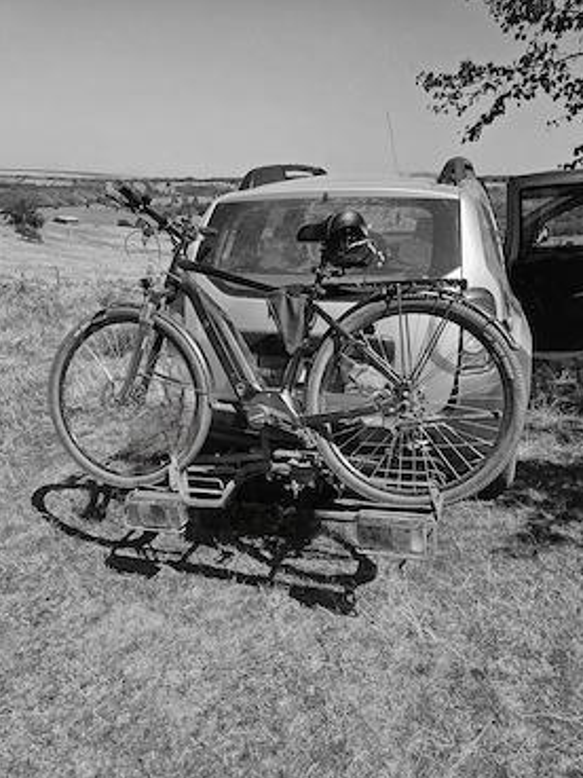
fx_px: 561
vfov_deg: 69.3
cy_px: 416
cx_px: 311
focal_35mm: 25
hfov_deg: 54.8
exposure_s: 1/1667
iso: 25
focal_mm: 5.4
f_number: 1.8
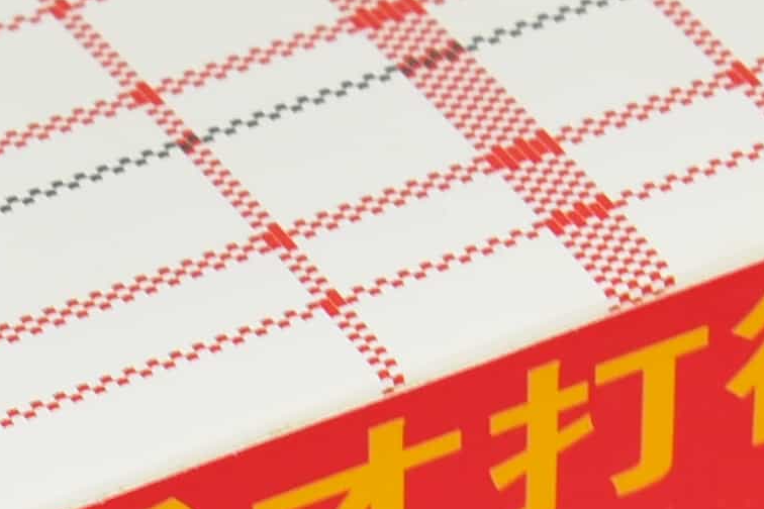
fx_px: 8106
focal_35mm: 382
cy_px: 442
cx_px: -511
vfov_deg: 3.6
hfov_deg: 5.3
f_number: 6.3
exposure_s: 1/50
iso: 400
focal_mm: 48
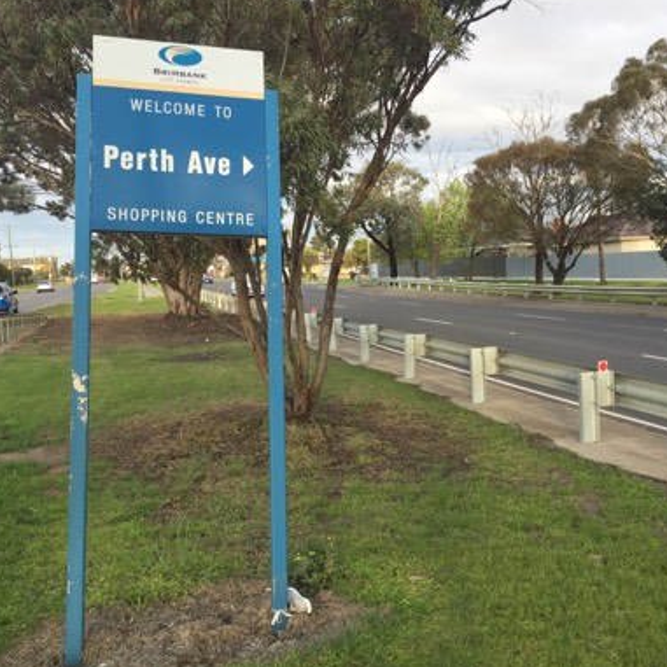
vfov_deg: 47.2
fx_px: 763
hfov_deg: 47.2
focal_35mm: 35
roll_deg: +2.8
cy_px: 333
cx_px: 362
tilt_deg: -4.6
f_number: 2.2
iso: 32
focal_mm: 4.15
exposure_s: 1/205
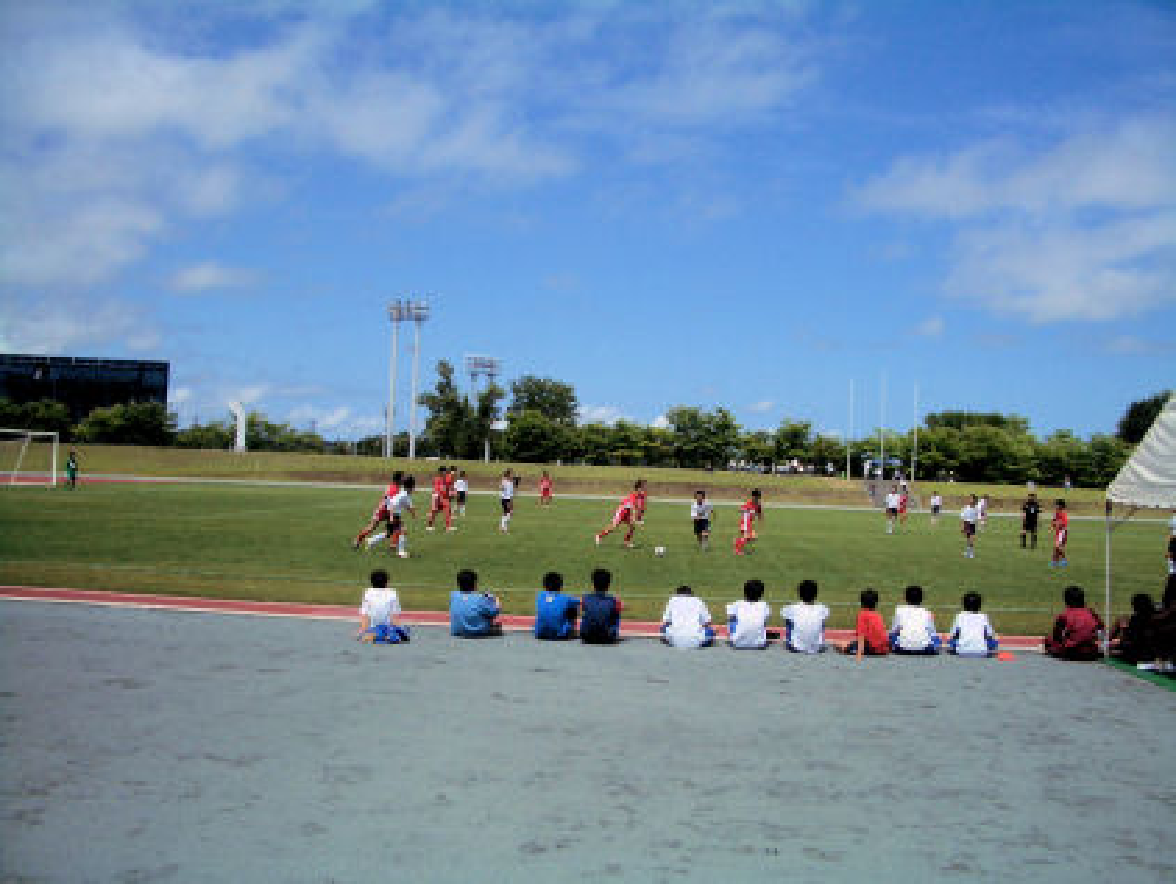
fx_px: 1190
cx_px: 588
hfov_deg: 52.6
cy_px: 442
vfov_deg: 40.7
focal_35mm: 35
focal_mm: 5.8
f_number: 4.3
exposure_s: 1/1600
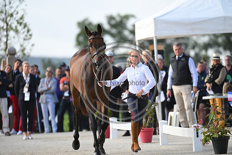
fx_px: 2578
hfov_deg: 5.2
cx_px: 116
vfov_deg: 3.4
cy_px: 78
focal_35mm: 400
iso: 1000
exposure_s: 1/1600
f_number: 5
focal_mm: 400
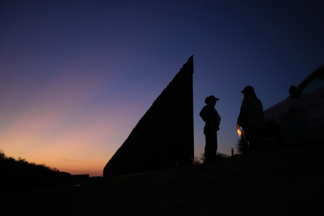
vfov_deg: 37.9
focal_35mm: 35
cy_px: 108
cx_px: 162
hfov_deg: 54.4
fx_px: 315
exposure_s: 1/640
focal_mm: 35
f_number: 1.4
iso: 1000
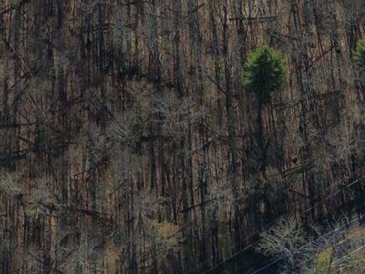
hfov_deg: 12.0
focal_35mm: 165
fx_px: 1740
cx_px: 144
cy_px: -474
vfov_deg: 8.0
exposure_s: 1/1000
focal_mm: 8.67
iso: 400
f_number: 1.8
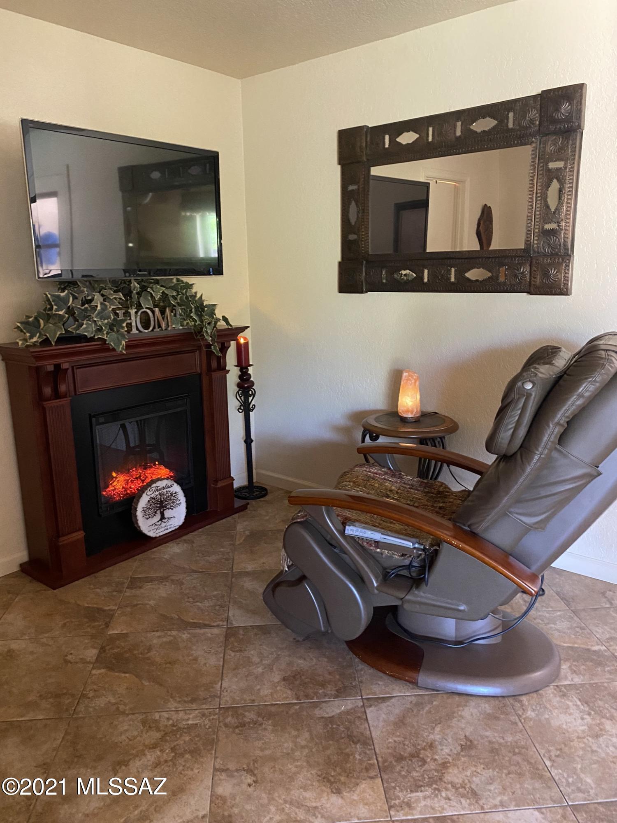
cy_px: 412
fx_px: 618
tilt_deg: -12.7
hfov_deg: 53.1
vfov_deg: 67.3
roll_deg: +0.1
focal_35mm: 26
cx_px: 308
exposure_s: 1/30
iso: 640
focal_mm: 4.25
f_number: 1.8
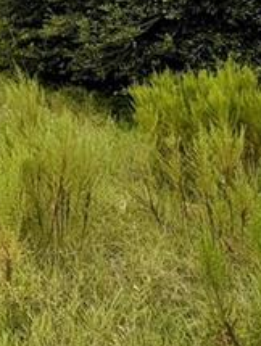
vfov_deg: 25.8
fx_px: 672
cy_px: -71
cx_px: -149
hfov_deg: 18.9
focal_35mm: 67
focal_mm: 2.23
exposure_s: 1/1003
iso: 42
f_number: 1.95
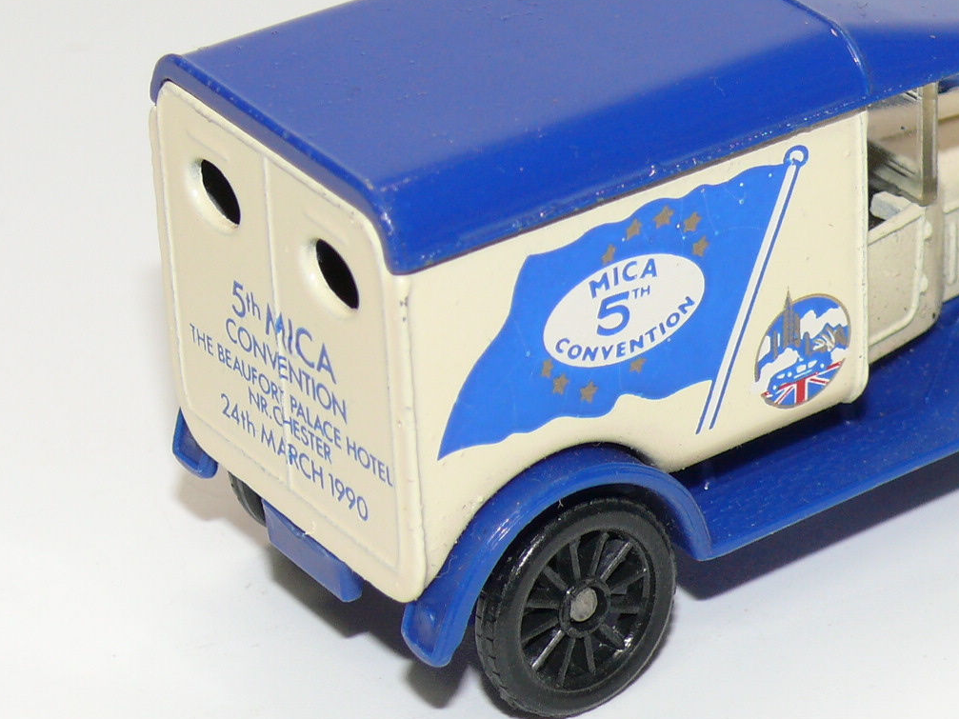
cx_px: 721
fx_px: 4183
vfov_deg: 9.8
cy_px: 283
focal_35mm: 151
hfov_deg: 13.0
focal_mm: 13
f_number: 4
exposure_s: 1/30
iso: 100
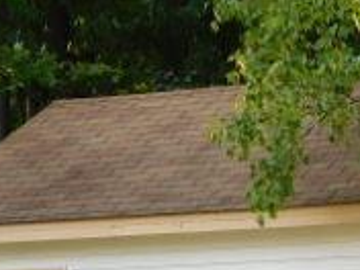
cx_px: 327
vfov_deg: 5.1
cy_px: 225
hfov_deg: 6.8
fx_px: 3026
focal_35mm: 291
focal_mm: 14.2
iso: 125
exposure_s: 1/125
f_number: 4.4
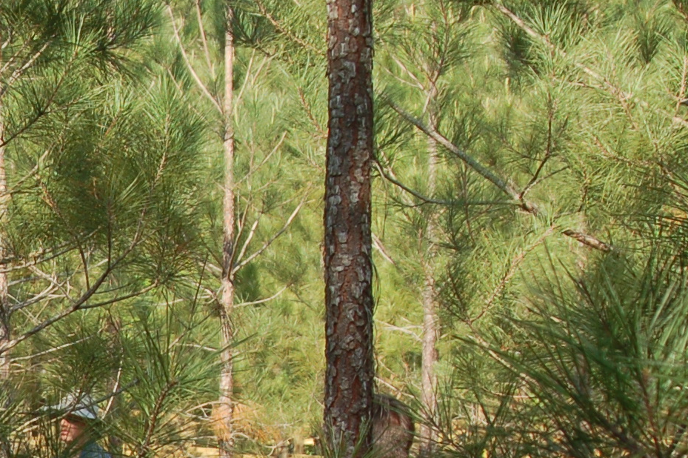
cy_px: 693
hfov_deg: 14.0
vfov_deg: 9.8
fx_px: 2597
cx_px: -380
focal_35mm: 136
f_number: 7.1
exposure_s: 1/200
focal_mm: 28
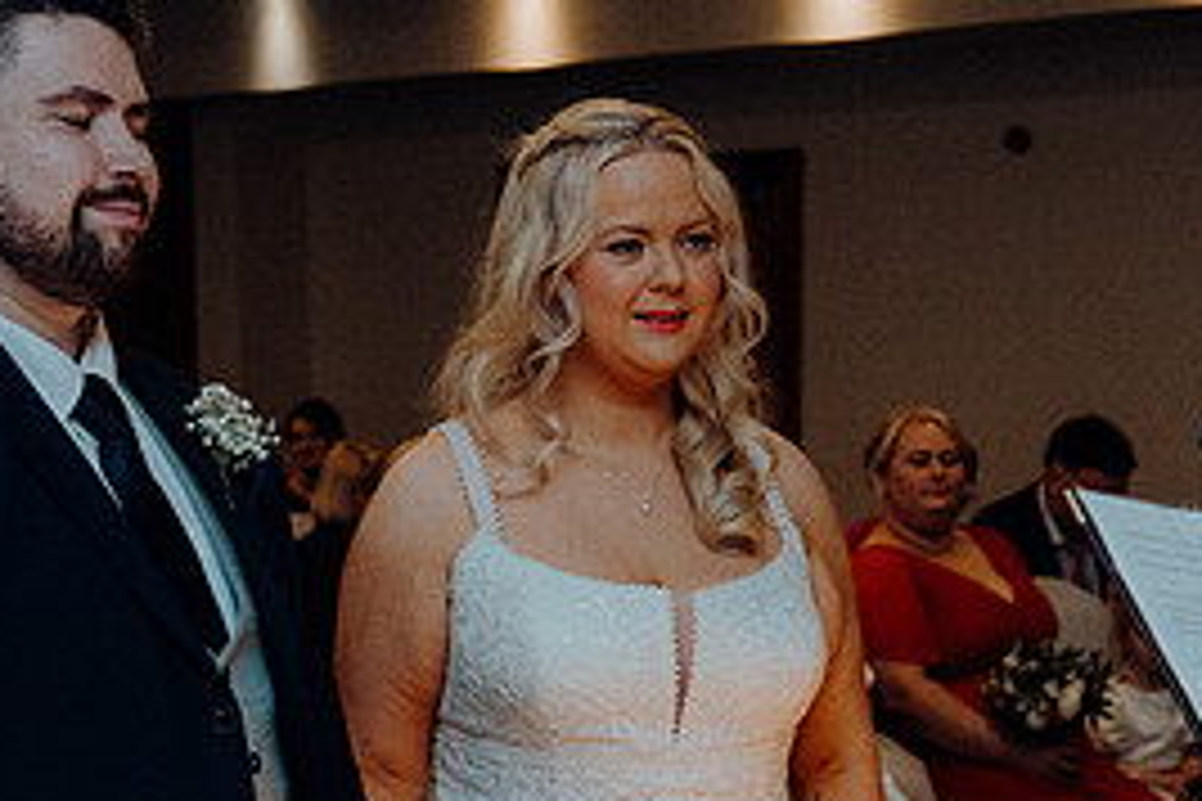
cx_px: 860
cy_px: 691
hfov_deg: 23.2
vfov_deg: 15.6
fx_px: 2905
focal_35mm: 87
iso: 2500
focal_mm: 40
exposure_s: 1/160
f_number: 3.5
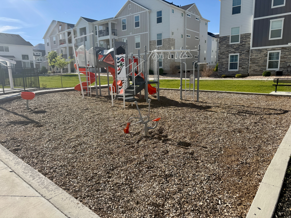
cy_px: 109
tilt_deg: -9.3
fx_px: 202
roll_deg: +1.0
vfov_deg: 56.8
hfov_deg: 71.6
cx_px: 146
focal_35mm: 24
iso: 80
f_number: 1.78
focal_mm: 6.76
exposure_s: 1/4673
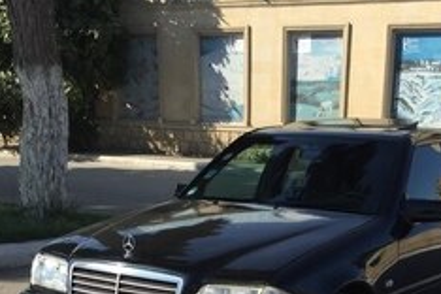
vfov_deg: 18.6
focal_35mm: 64
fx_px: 784
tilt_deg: -20.5
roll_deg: -1.9
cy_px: 449
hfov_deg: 31.1
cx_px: 307
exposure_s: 1/1364
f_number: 2.2
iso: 32
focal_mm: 4.15
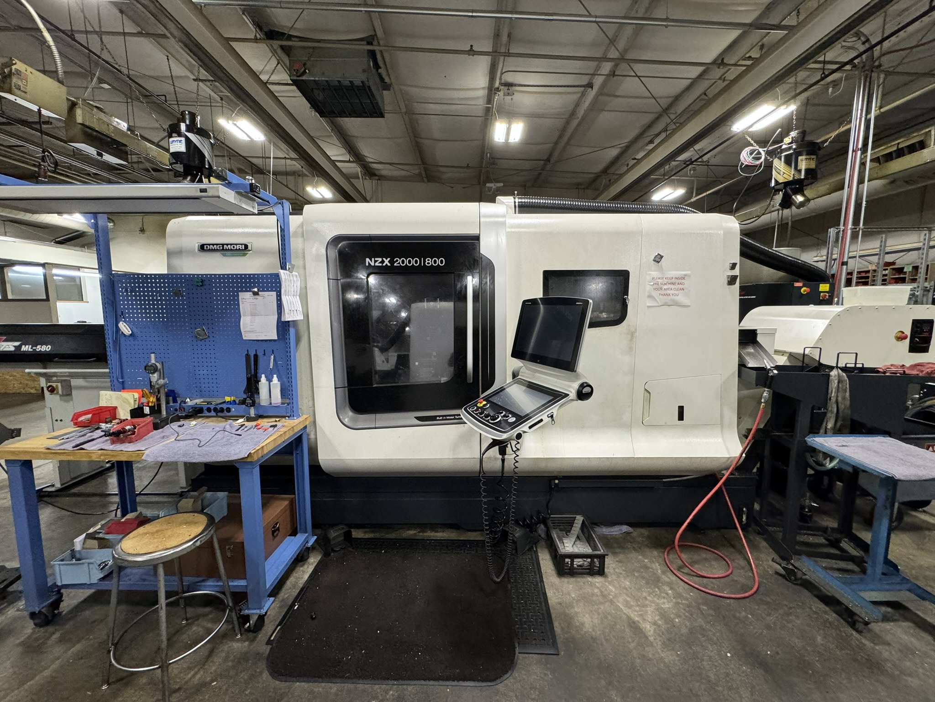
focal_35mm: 14
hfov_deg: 102.1
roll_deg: -0.4
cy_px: 351
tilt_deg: -6.8
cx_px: 468
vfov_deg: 85.7
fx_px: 378
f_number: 2.2
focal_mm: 2.22
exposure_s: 1/120
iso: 250
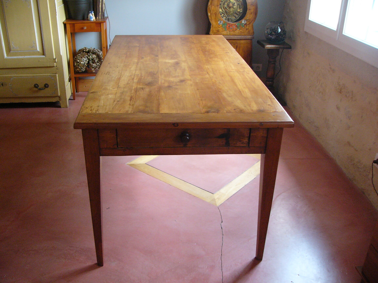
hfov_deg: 51.4
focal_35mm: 36
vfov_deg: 39.7
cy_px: 142
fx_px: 393
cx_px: 189
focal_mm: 6
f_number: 2.8
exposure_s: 1/13
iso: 200
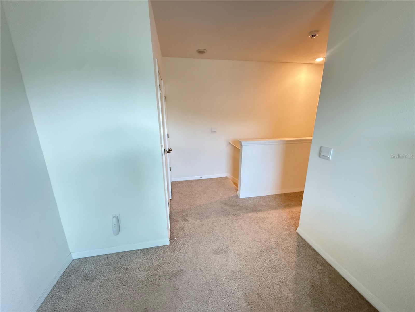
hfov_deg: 102.1
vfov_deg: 85.7
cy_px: 156
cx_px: 208
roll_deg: -0.1
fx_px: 168
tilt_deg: -14.0
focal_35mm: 14
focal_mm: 2.22
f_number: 2.2
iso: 800
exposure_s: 1/60
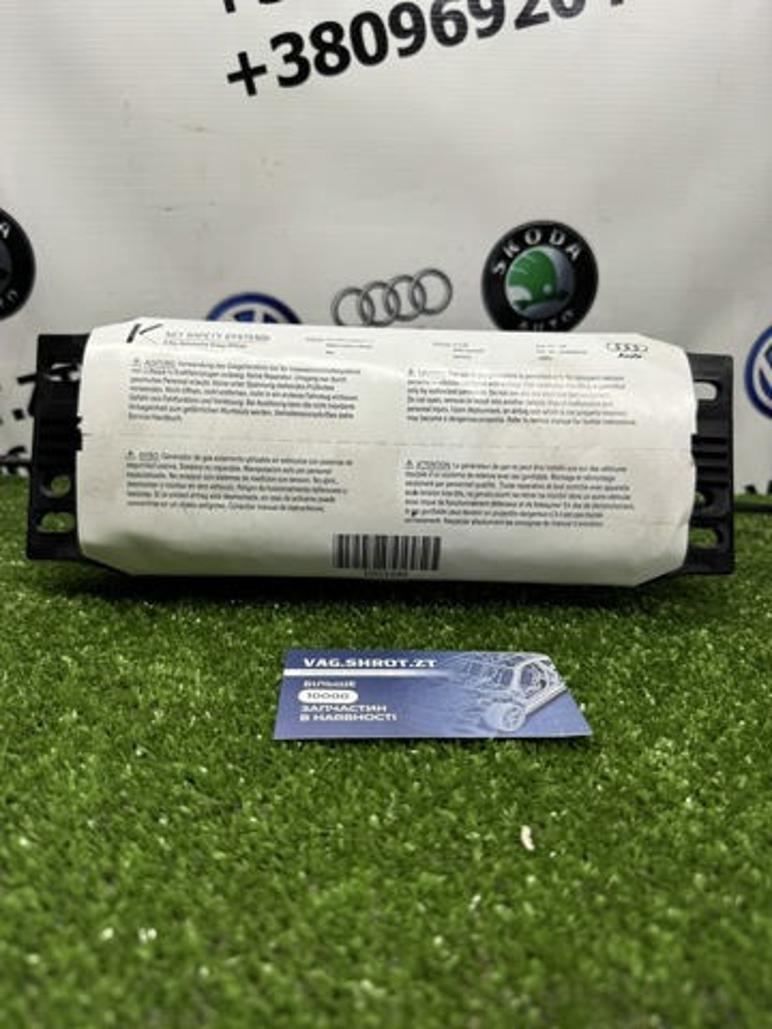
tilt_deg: -16.4
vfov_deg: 71.6
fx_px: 714
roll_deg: -1.7
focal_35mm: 24
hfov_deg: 56.8
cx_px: 386
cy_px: 514
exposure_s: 1/176
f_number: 1.78
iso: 64
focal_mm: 6.76
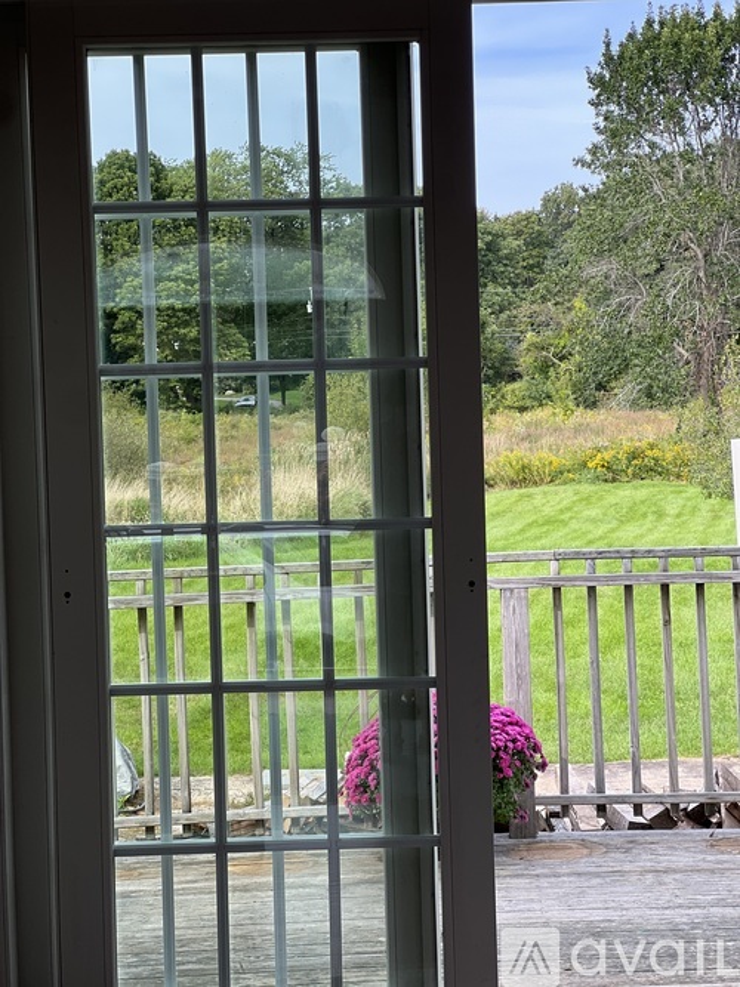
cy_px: 494
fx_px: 2195
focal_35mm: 77
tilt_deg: -0.3
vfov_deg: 25.3
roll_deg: +1.6
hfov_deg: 19.1
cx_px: 370
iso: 32
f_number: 2.8
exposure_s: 1/164
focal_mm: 9
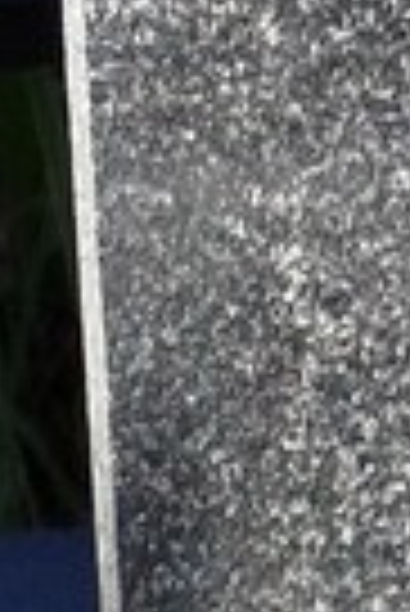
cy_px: -324
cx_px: 1581
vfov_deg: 11.1
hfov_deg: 6.4
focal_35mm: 177
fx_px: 3016
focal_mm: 5.31
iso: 50
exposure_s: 1/332
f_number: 1.7
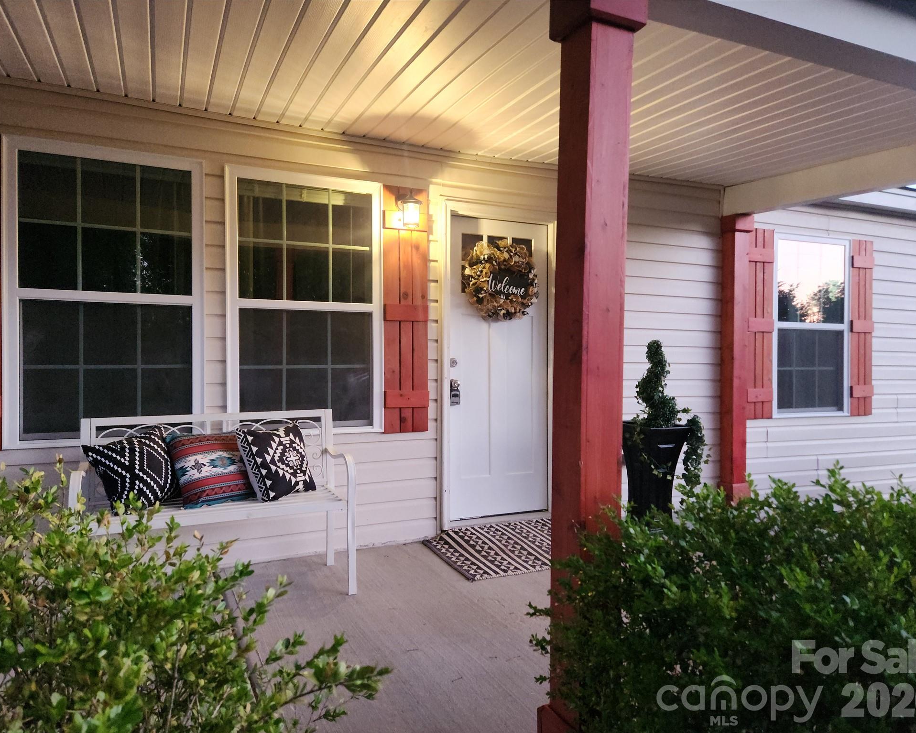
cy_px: 367
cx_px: 455
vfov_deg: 58.8
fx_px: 651
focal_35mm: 24
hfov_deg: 70.3
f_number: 1.8
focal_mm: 5.4
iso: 400
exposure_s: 1/40
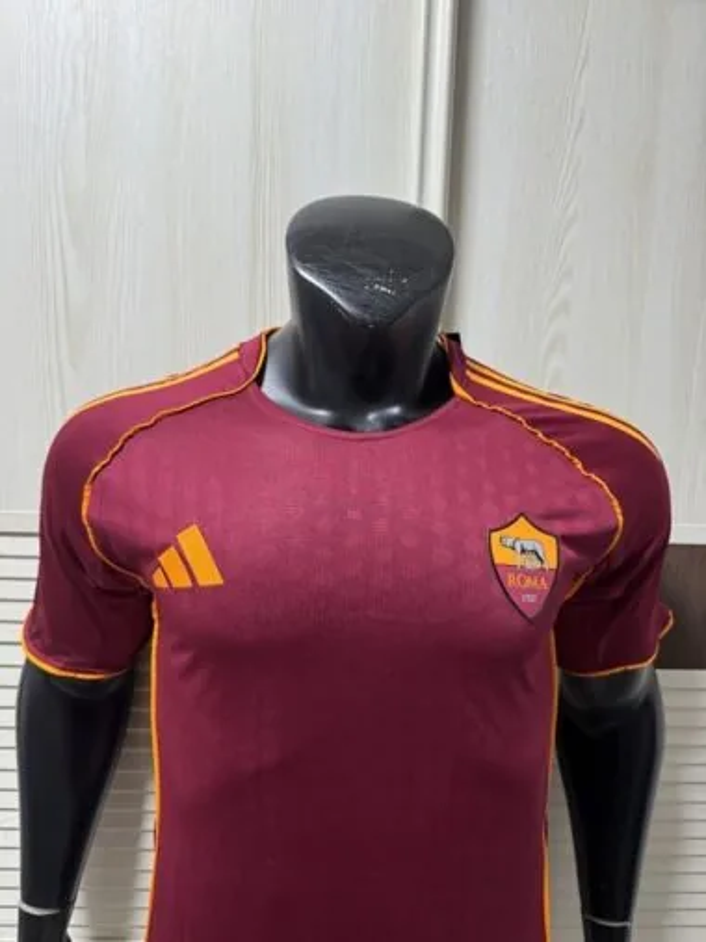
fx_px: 653
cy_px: 471
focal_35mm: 24
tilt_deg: -7.1
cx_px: 353
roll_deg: -2.1
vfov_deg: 71.6
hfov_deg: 56.8
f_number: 1.78
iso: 320
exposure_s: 1/60
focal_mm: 6.76
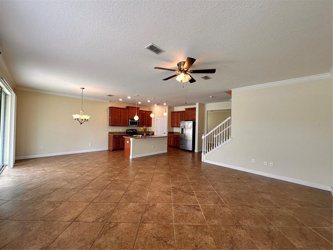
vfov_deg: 85.7
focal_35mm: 14
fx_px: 135
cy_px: 125
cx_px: 166
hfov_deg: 102.1
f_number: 2.2
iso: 125
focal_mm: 2.22
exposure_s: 1/120
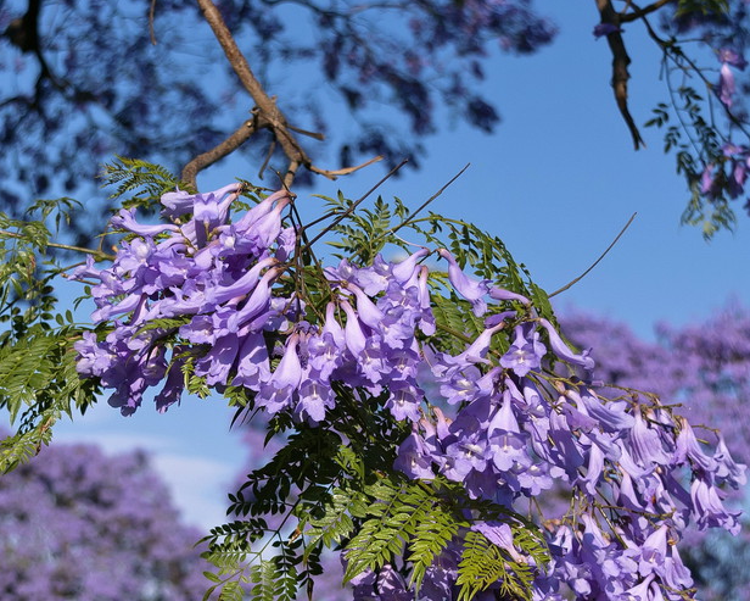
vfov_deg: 20.4
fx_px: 1665
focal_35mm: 75
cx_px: 292
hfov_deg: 25.3
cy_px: 395
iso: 200
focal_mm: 32
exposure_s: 1/2000
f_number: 5.6
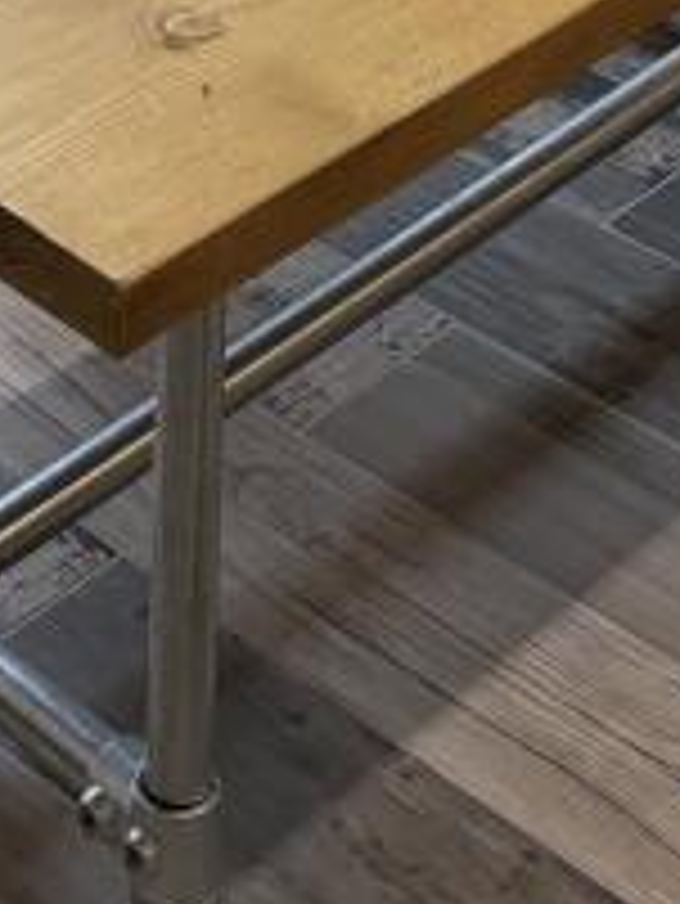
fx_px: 3192
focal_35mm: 122
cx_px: 311
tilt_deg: -5.3
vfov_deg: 12.2
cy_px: -1381
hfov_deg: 12.2
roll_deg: -1.1
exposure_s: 1/100
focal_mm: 6.76
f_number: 1.78
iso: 125
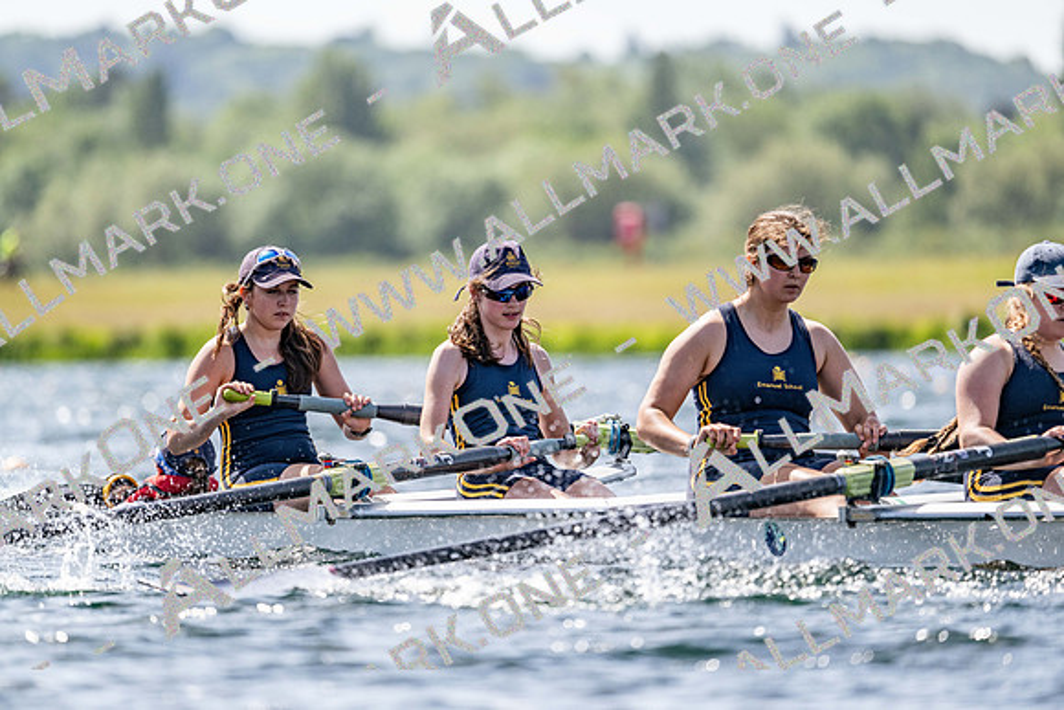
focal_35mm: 400
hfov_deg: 5.2
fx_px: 11824
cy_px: 355
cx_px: 532
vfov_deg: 3.4
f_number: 4.5
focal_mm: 400
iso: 280
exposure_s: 1/2500
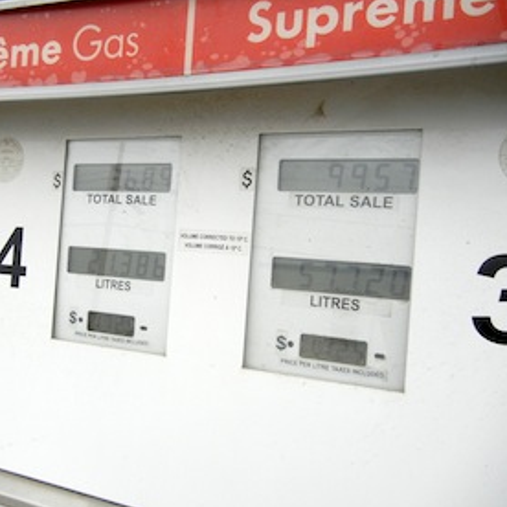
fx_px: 597
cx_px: 181
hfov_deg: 45.5
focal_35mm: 36
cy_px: 253
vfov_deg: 46.0
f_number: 7
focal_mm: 5.4
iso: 400
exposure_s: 1/270
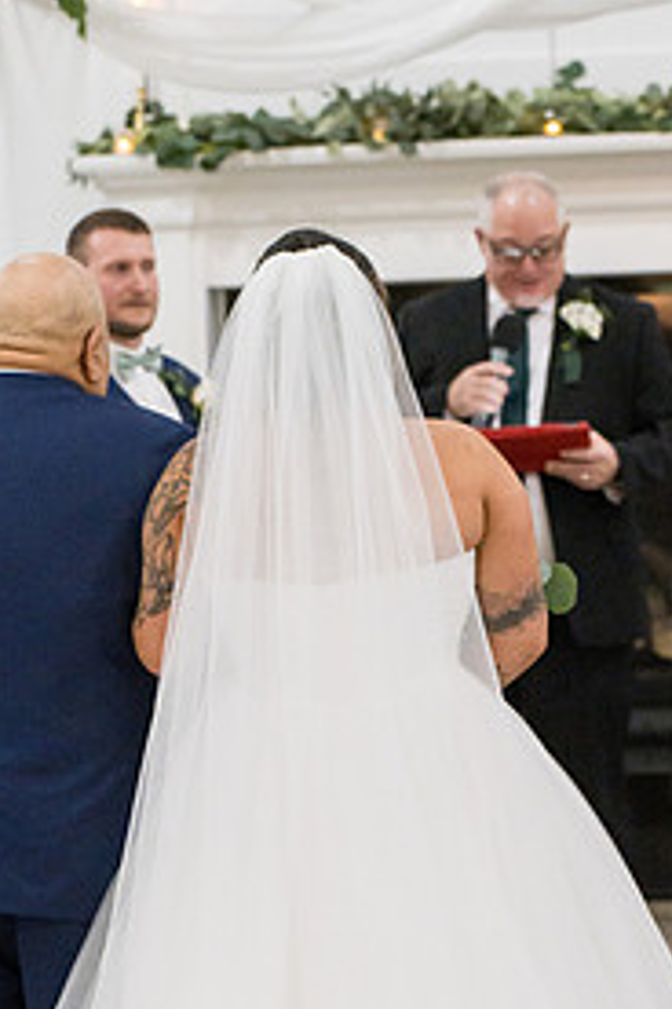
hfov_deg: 12.0
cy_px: 442
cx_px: 245
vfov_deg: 17.9
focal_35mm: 114
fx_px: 3192
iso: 12800
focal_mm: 70
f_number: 3.5
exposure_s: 1/320
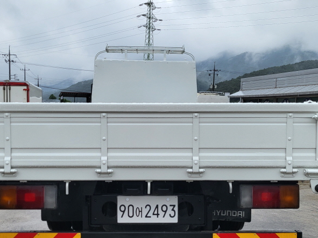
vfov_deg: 32.8
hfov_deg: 42.9
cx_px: 150
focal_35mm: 44
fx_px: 404
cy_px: 133
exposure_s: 1/814
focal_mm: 4.25
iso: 50
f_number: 1.8
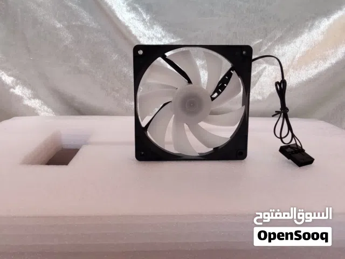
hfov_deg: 56.8
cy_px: 130
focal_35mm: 32
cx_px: 172
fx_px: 319
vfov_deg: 44.2
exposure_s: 1/50
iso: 160
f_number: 2
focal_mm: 2.78
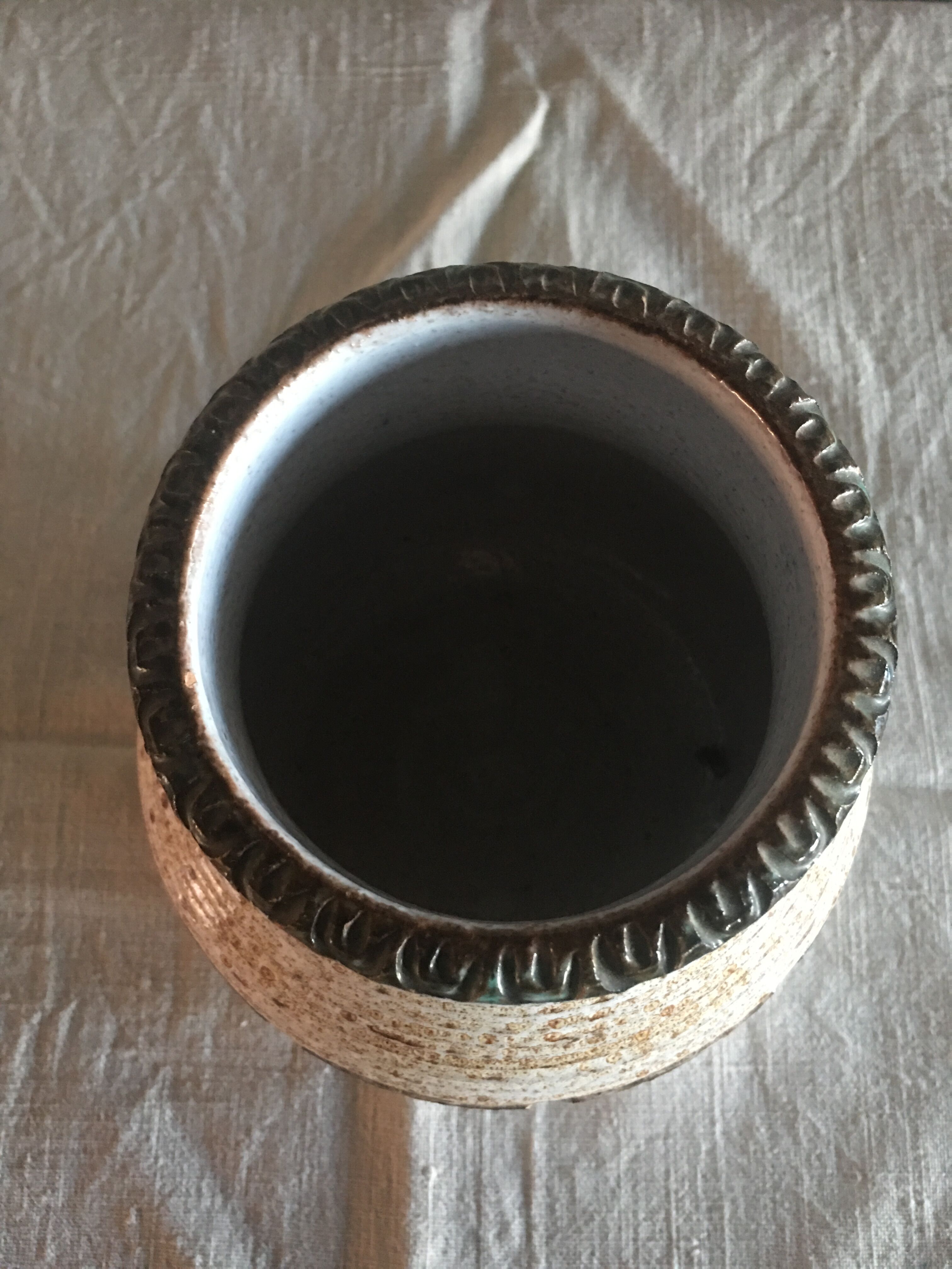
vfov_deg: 61.7
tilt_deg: -72.9
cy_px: 634
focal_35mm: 29
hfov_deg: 48.2
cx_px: 476
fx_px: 1063
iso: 125
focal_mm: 4.15
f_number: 2.2
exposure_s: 1/8
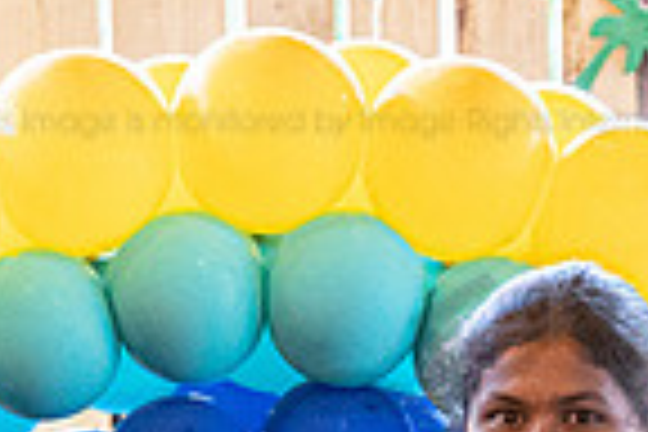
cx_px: 436
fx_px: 6587
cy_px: 609
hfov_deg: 5.6
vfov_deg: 3.7
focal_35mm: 366
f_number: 2.8
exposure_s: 1/60
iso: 3200
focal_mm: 50
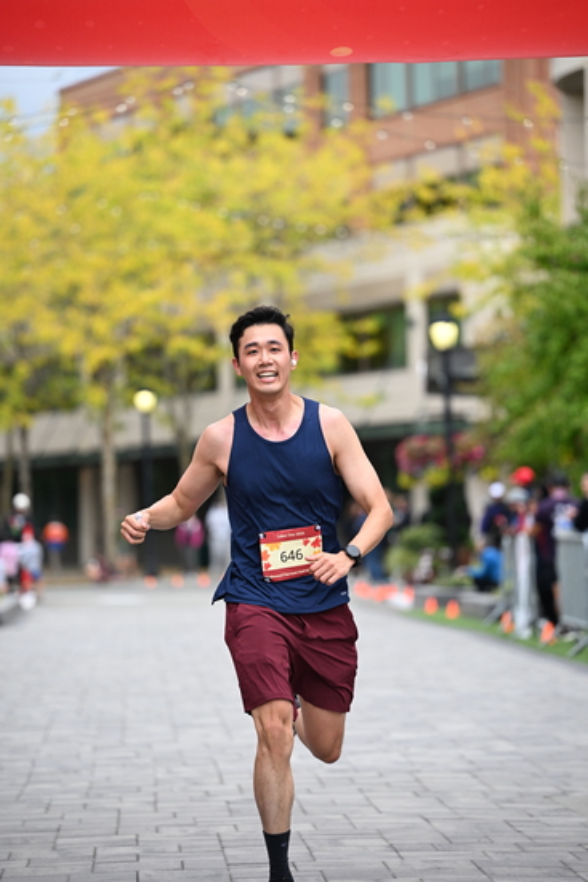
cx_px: 294
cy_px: 441
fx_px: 3183
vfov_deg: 15.8
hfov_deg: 10.6
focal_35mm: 130
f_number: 2.8
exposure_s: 1/2000
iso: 640
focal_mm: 130
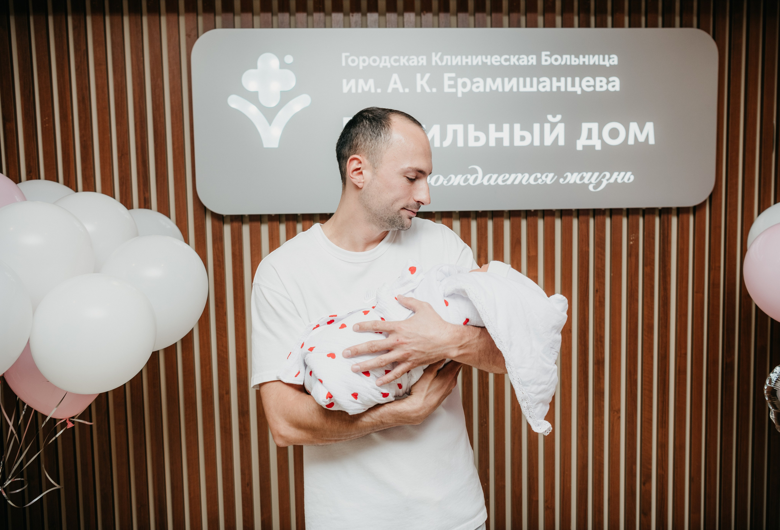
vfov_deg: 39.9
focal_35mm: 33
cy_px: 257
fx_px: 729
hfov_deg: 56.3
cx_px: 410
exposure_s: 1/160
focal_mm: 32
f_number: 4
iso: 200
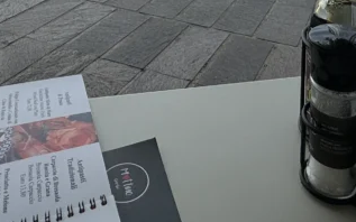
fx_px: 466
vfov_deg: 21.7
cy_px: -126
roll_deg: +0.5
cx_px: 181
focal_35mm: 48
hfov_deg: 41.8
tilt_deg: -7.7
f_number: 2.2
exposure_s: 1/552
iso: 40
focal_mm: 2.22
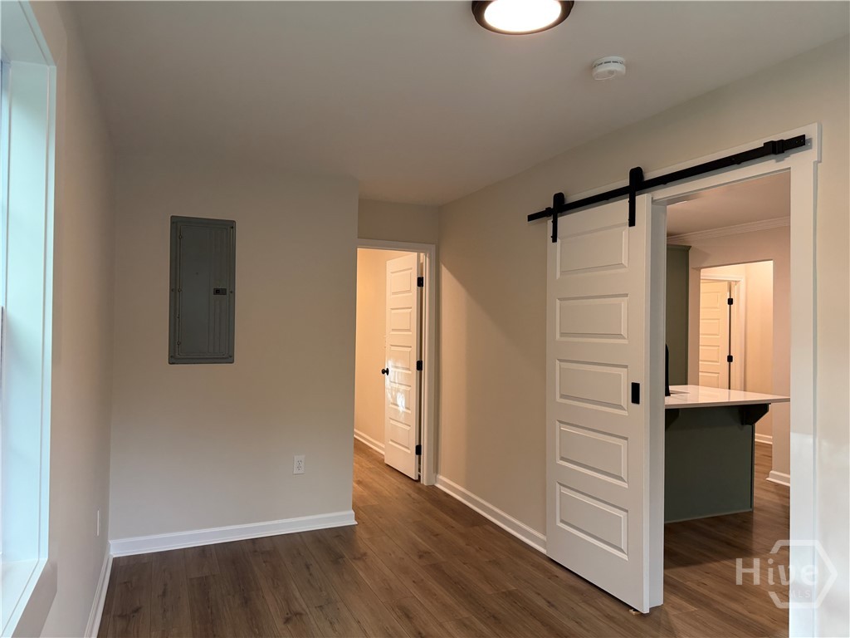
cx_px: 425
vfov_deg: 56.8
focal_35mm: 24
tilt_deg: +0.9
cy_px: 319
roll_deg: -2.0
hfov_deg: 71.6
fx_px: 589
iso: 160
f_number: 1.78
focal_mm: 6.76
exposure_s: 1/120
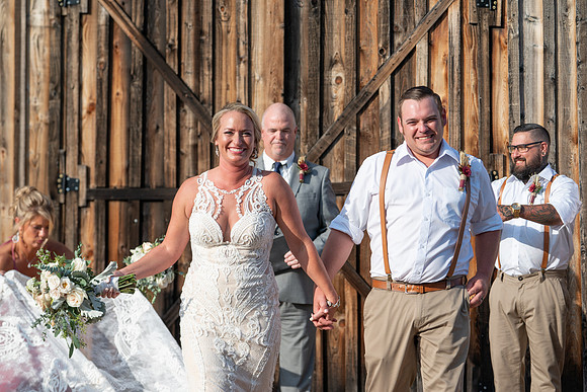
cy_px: 202
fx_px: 1668
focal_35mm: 102
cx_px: 285
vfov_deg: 13.4
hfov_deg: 20.0
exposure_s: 1/800
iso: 100
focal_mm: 97
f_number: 4
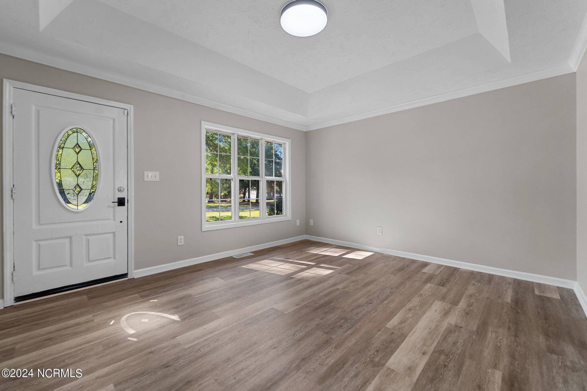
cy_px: 196
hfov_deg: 104.3
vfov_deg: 81.2
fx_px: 228
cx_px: 294
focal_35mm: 14
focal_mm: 14
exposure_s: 1/10
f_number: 5.6
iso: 400
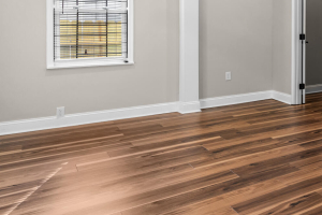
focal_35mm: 40
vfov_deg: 32.1
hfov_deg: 41.7
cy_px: 29
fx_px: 358
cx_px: 326
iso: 400
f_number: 9
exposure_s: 1/2
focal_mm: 16
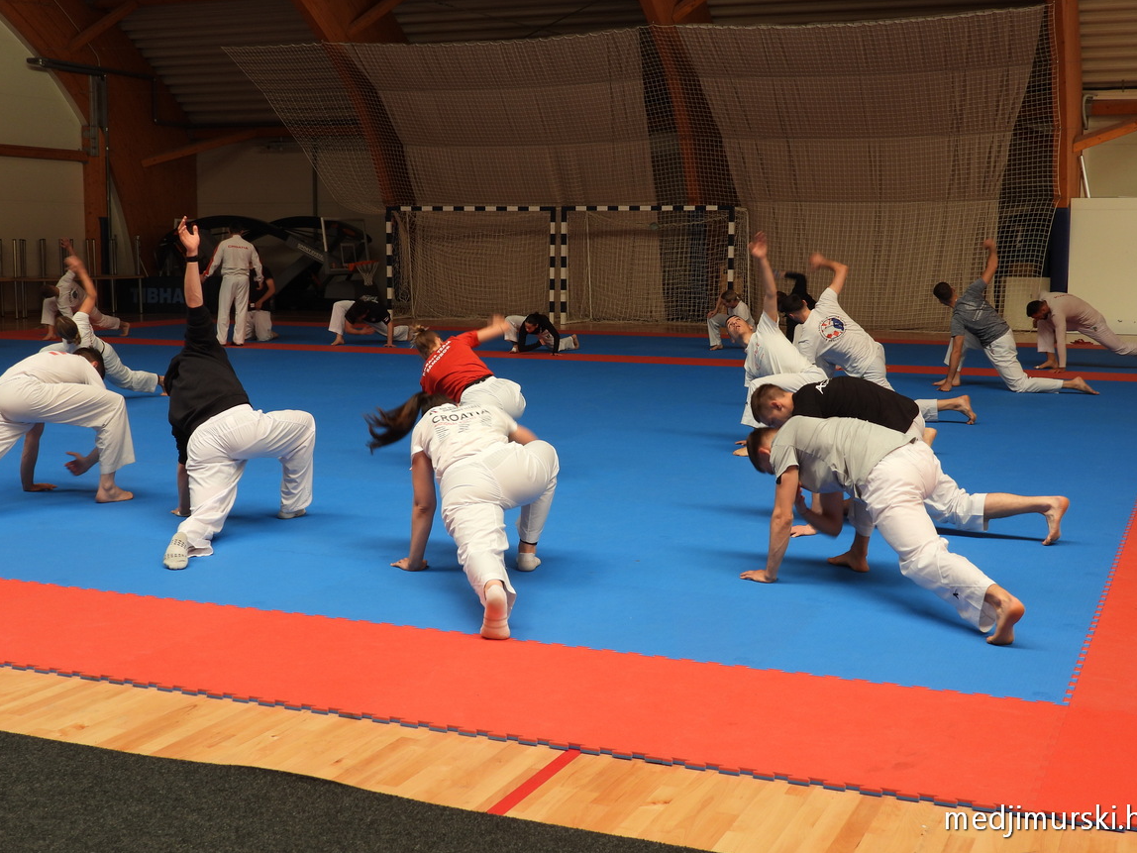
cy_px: 413
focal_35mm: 46
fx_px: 1511
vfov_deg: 31.5
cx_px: 568
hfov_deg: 41.2
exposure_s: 1/50
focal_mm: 7.9
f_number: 3.2
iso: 100
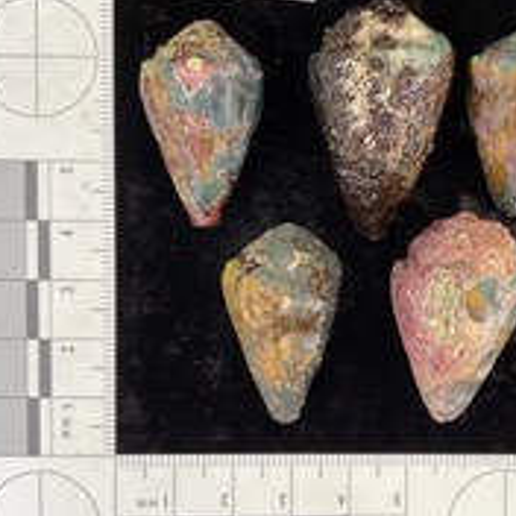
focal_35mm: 51
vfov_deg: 33.4
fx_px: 860
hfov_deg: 32.6
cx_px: 402
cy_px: 277
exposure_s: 1/60
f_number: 1.8
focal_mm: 3
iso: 40
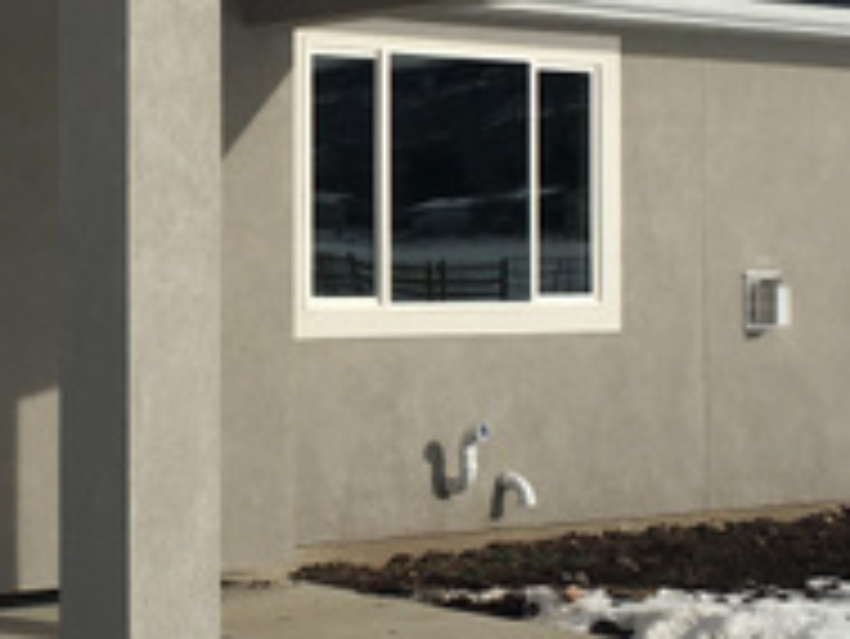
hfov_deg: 19.6
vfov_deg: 15.1
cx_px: 81
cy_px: 252
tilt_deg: +2.6
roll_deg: +0.4
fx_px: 2408
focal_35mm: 98
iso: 25
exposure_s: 1/3846
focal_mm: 4.15
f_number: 2.2
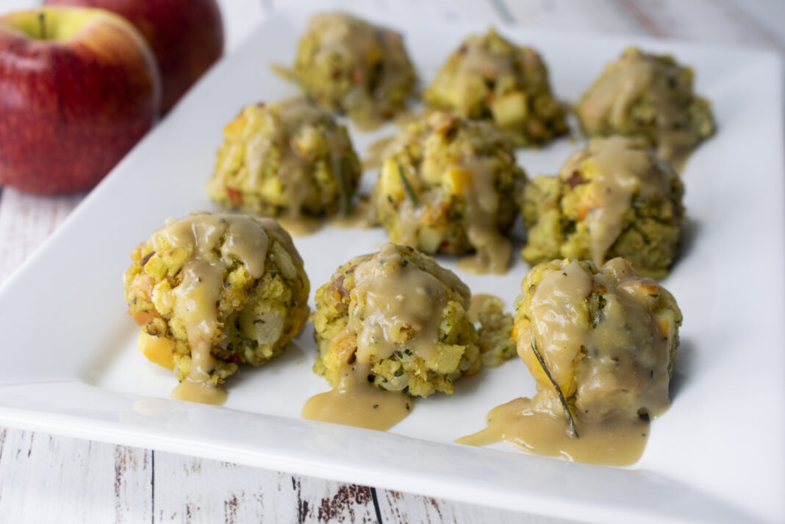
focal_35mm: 60
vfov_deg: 22.6
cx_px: 392
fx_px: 1308
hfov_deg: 33.4
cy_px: 262
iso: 400
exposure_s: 1/100
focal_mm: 40
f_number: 5
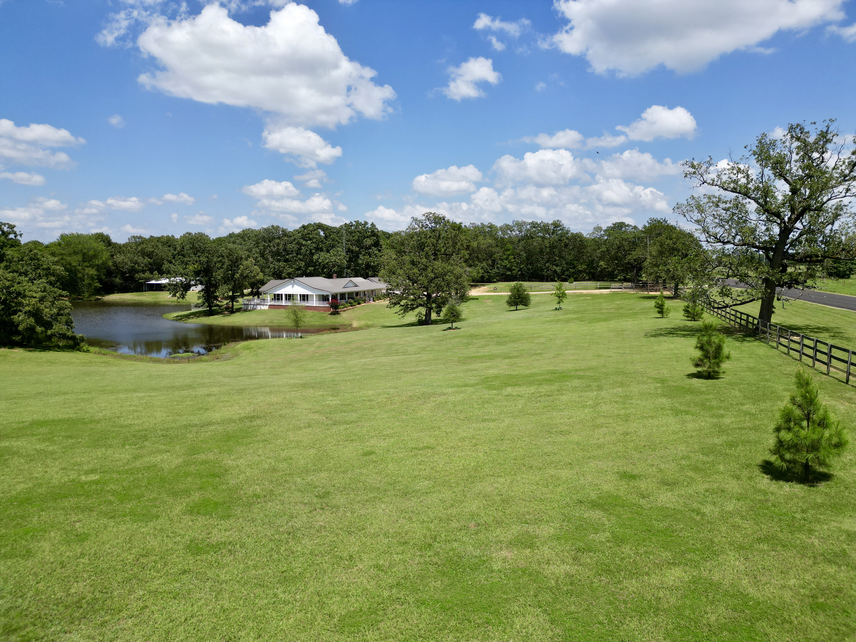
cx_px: 428
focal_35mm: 24
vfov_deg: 56.8
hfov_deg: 71.6
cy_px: 321
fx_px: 593
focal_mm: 6.72
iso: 110
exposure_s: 1/3200
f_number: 1.7
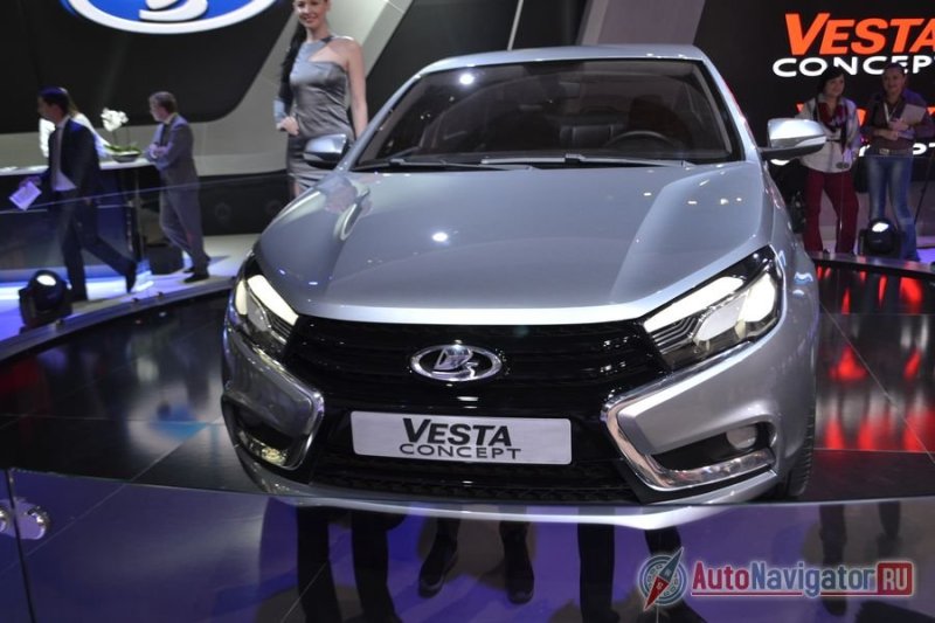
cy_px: 312
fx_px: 857
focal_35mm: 33
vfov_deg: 40.0
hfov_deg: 57.2
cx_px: 468
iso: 400
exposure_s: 1/80
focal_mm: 22
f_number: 4.5
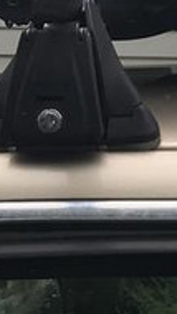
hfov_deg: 6.7
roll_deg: -1.3
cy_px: -76
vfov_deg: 12.3
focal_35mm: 171
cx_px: 424
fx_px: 1426
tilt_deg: +1.7
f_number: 1.8
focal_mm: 3.99
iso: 20
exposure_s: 1/613
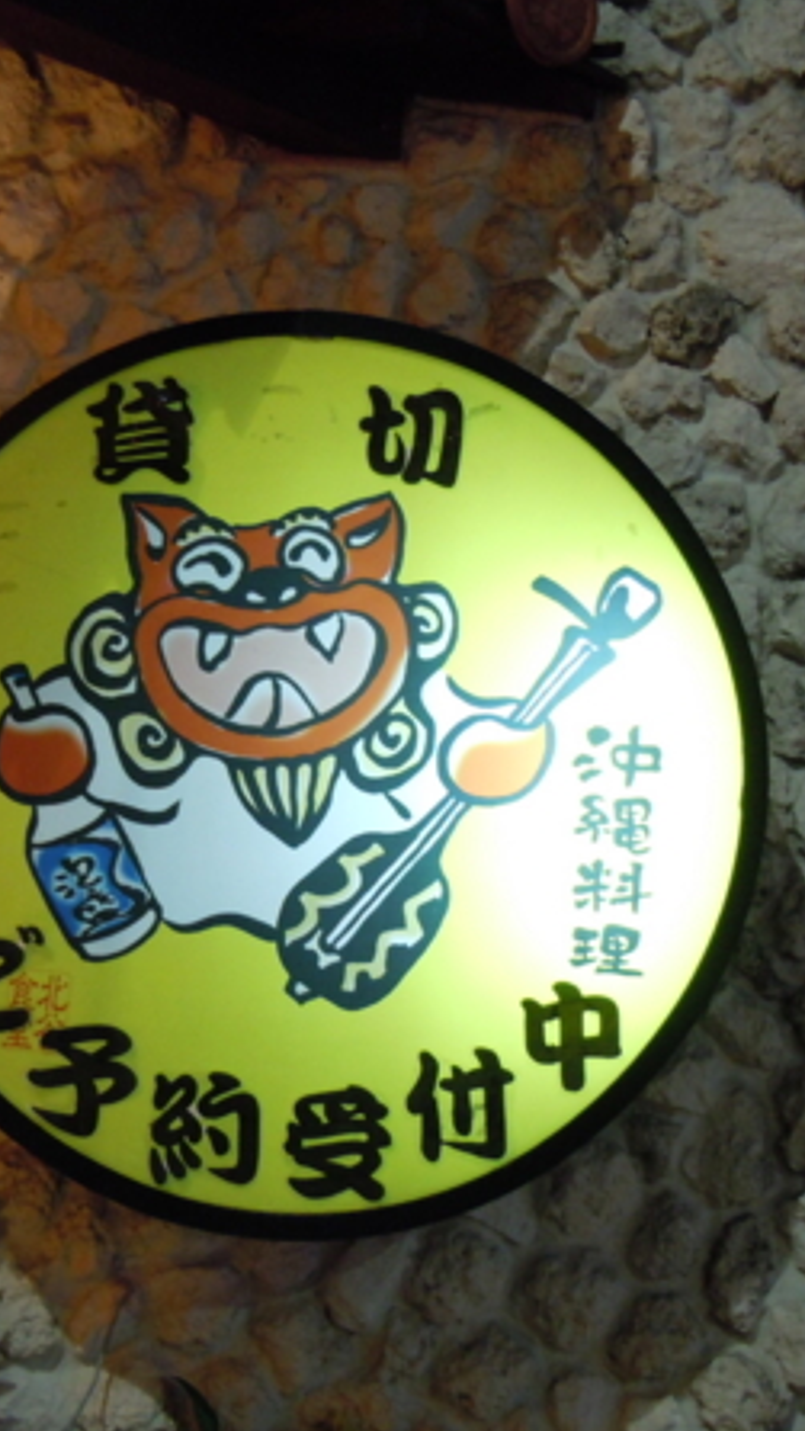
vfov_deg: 46.4
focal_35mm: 44
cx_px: 308
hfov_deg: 27.0
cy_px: 716
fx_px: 1669
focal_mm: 5.4
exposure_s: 1/8
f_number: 3.5
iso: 400
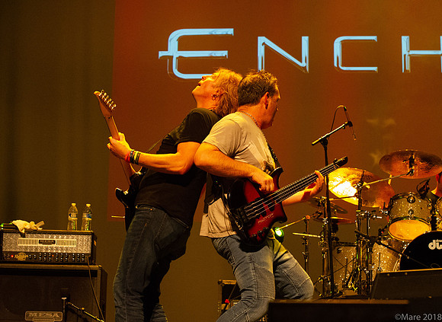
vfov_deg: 18.3
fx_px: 1001
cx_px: 198
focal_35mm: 79
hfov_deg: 24.9
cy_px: 160
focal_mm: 70
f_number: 6.3
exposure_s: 1/100
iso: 8000
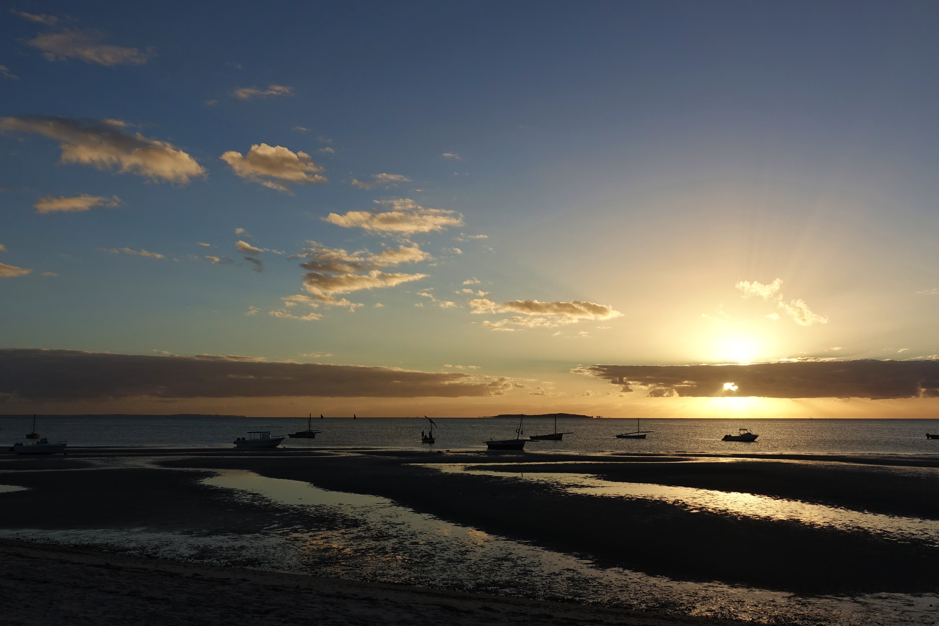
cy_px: 335
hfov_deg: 60.2
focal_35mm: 31
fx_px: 809
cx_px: 508
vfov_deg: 42.3
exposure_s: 1/1000
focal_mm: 8.8
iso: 100
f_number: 4
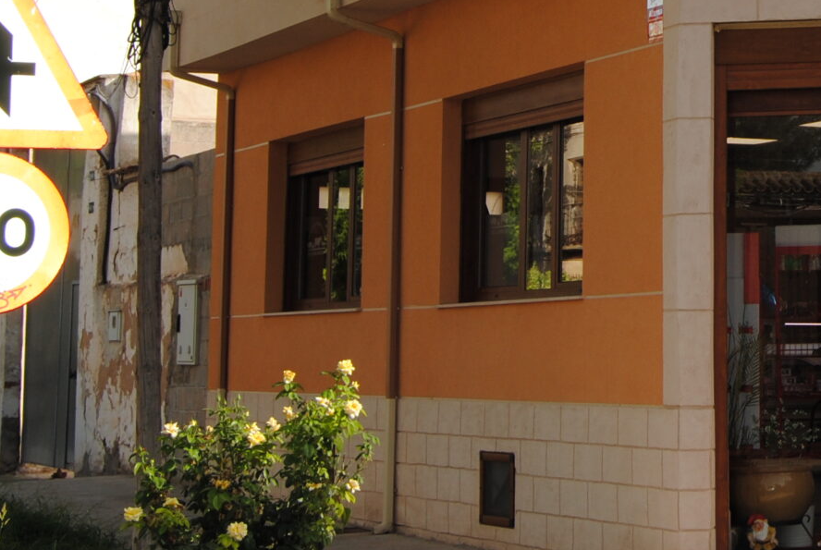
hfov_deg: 19.7
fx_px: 2271
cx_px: 886
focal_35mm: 99
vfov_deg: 13.6
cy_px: -40
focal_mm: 23
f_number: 7.1
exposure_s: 1/200
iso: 100
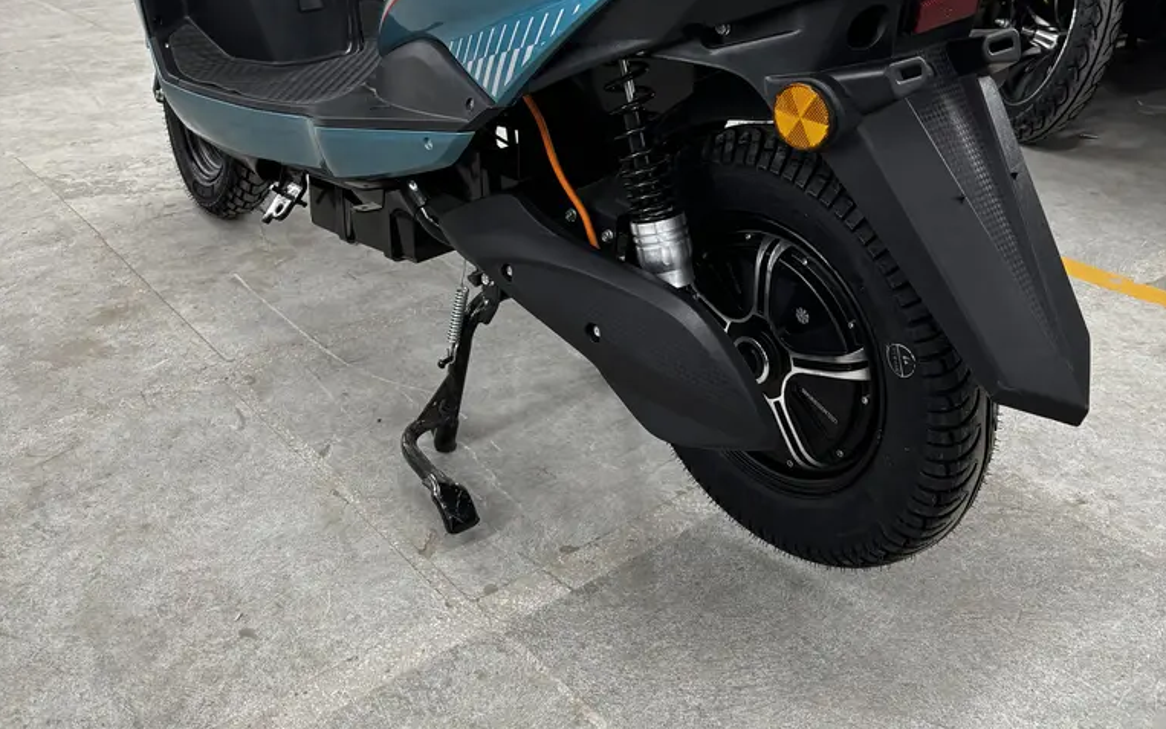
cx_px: 584
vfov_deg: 32.4
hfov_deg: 52.7
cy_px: 49
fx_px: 1176
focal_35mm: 37
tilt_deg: -11.9
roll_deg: -0.4
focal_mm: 5.96
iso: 160
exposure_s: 1/50
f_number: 1.6
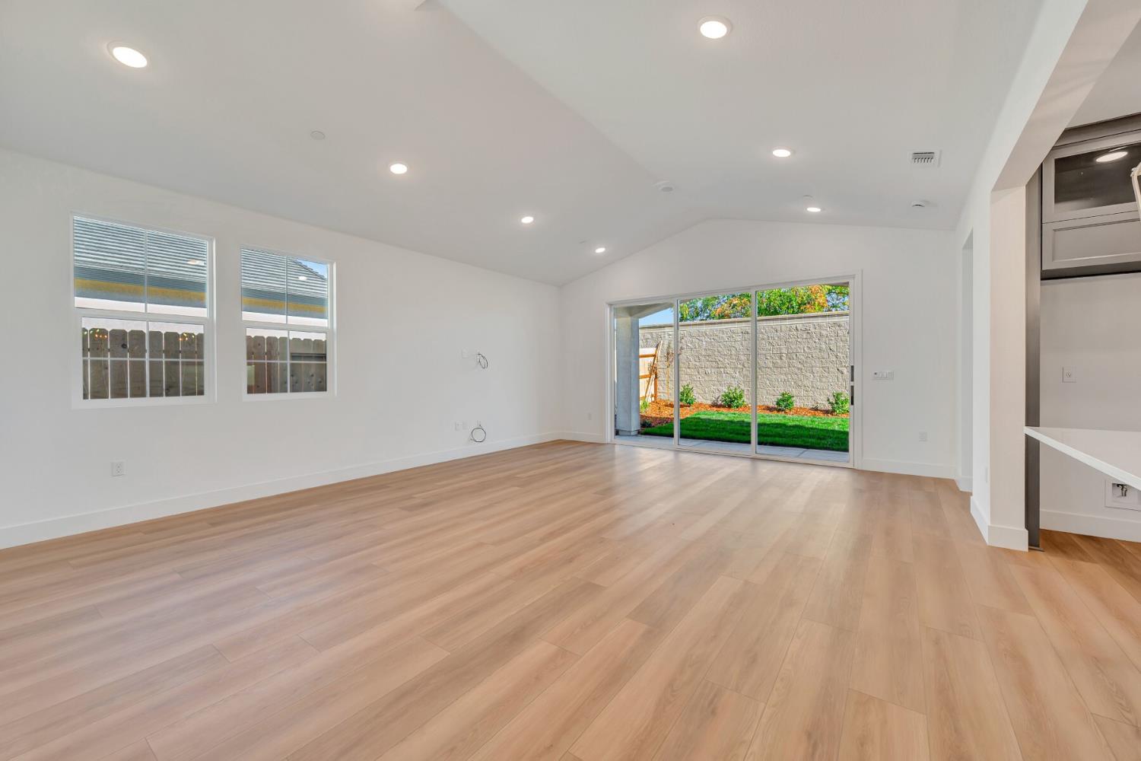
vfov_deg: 81.2
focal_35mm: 14
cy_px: 380
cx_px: 570
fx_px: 444
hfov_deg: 104.3
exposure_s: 1/15
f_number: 9
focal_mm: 14
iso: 220
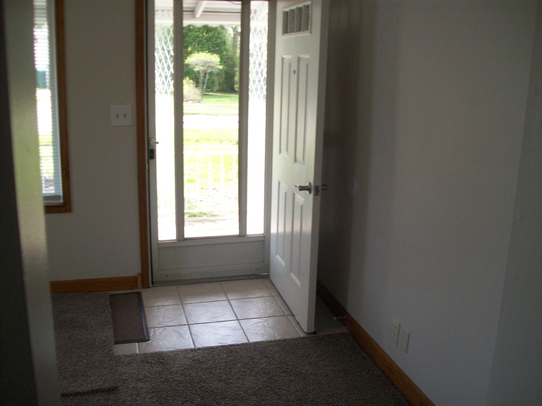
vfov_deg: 39.6
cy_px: 203
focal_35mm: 36
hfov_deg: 51.4
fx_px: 563
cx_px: 271
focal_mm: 6
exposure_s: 1/128
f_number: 2.7
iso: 118
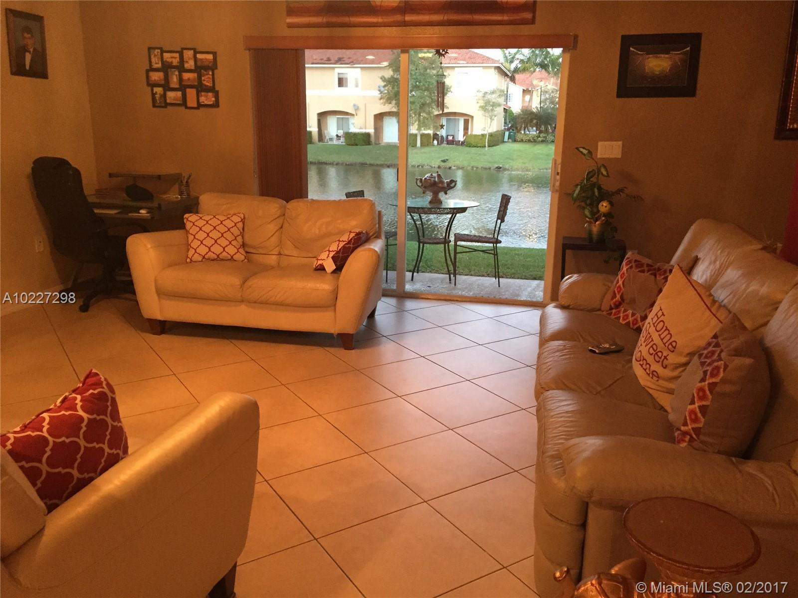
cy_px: 299
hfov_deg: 61.7
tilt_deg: -14.1
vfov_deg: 48.2
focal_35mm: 29
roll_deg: -1.0
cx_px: 399
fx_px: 669
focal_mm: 4.15
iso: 250
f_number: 2.2
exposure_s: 1/24
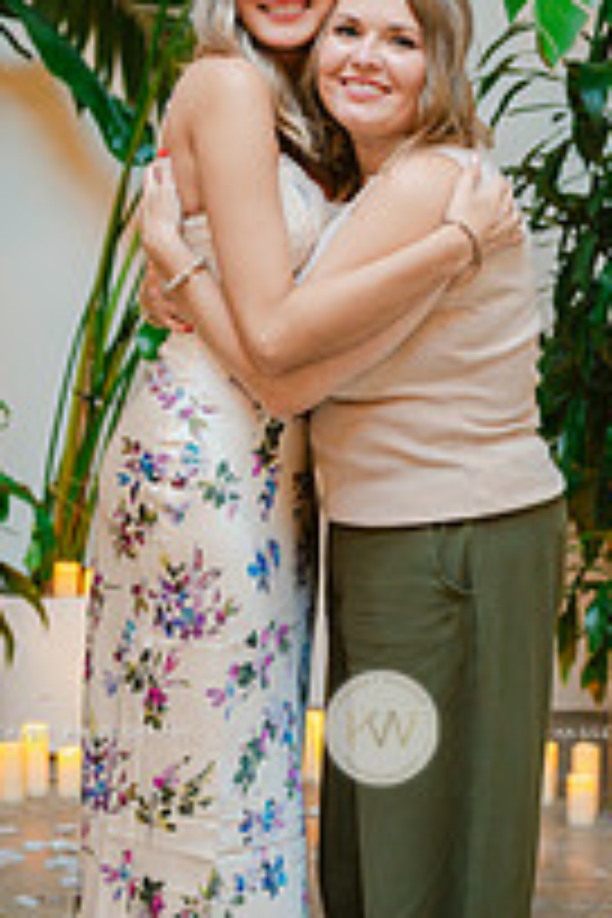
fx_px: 2320
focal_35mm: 91
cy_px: 369
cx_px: 382
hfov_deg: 15.0
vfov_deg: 22.3
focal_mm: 41.2
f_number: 2.8
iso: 1250
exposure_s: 1/250
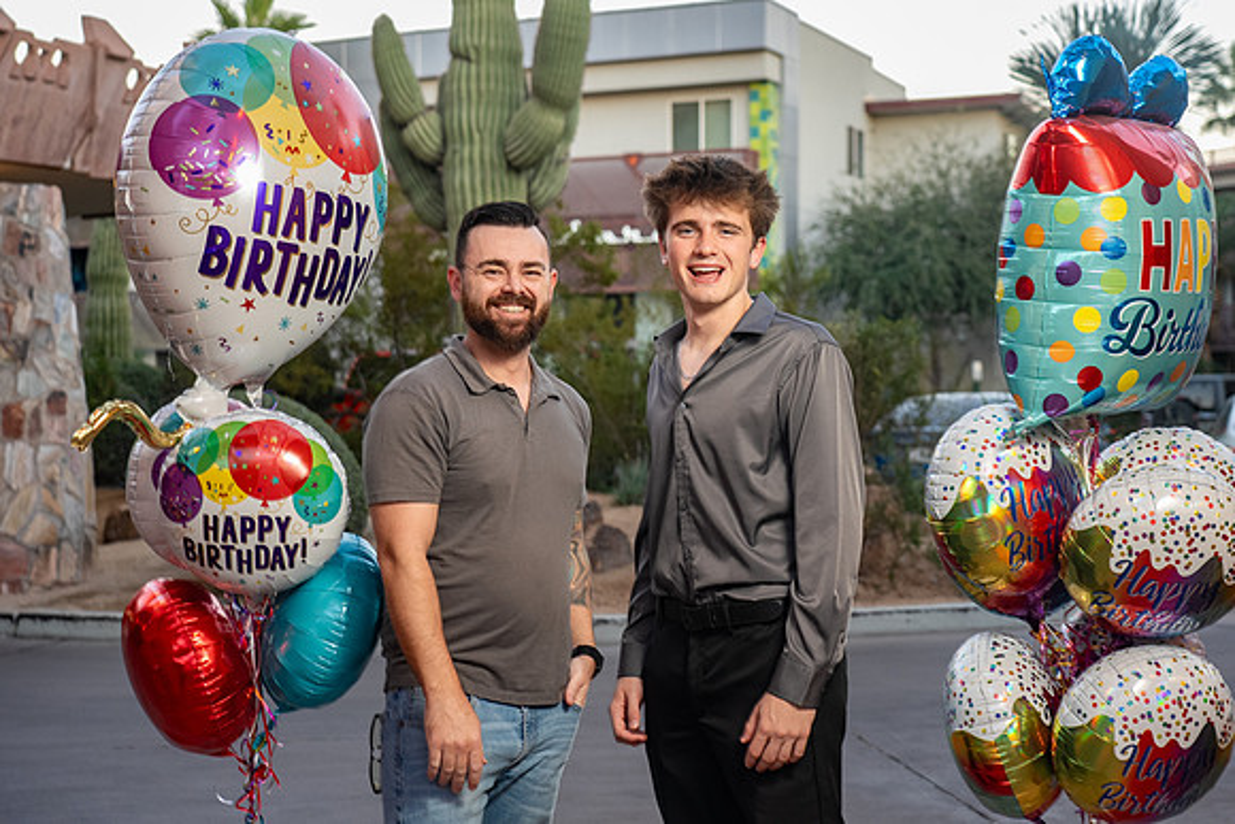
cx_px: 648
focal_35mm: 55
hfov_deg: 36.5
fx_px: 1871
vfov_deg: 24.8
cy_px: 392
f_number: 4
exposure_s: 1/80
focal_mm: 52
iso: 800
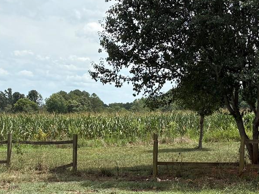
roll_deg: -0.7
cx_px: 112
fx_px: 666
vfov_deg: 16.2
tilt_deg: -7.0
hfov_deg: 22.0
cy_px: 209
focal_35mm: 89
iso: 50
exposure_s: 1/2865
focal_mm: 5.96
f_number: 1.6
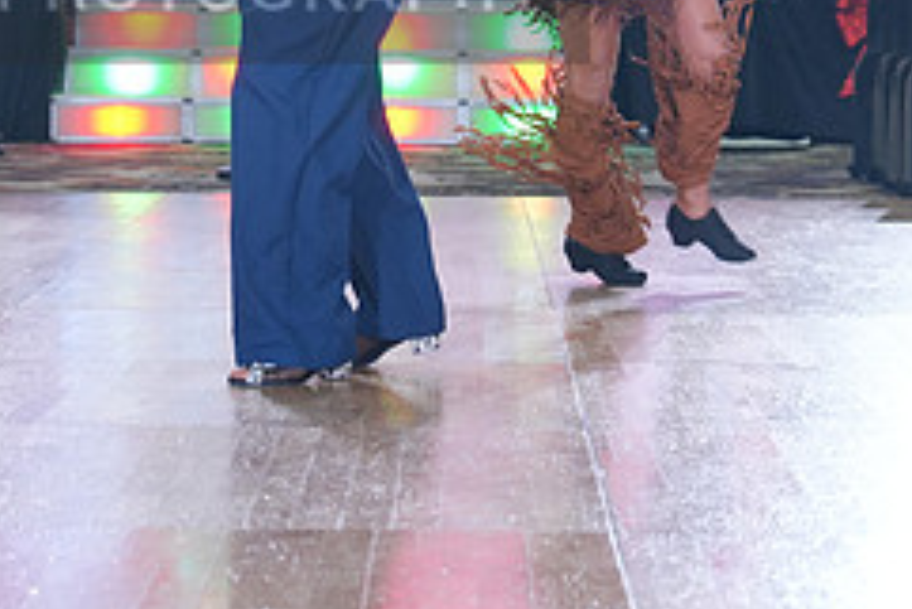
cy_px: -36
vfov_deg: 8.5
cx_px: 178
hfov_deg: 12.7
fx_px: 4081
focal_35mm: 161
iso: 2000
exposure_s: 1/400
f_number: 4
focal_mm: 67
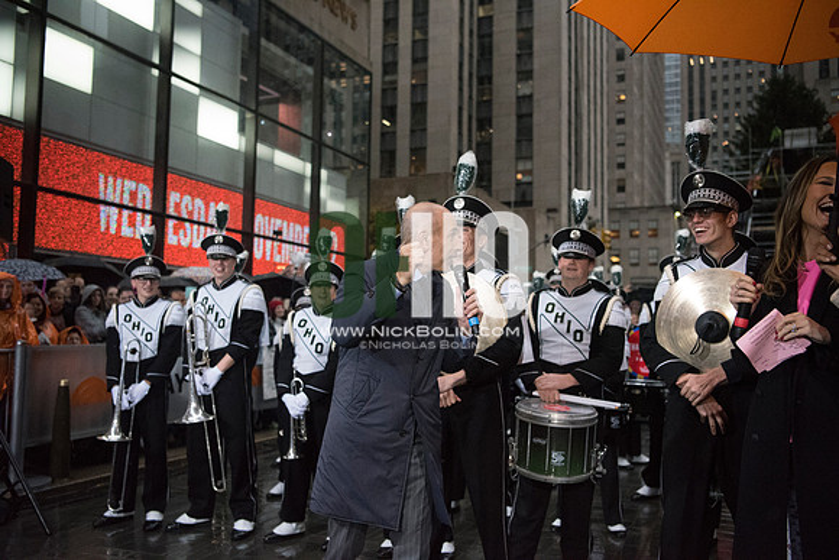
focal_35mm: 34
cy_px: 280
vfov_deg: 38.9
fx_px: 793
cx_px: 420
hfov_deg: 55.8
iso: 10000
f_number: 2.8
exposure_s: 1/4000
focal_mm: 34
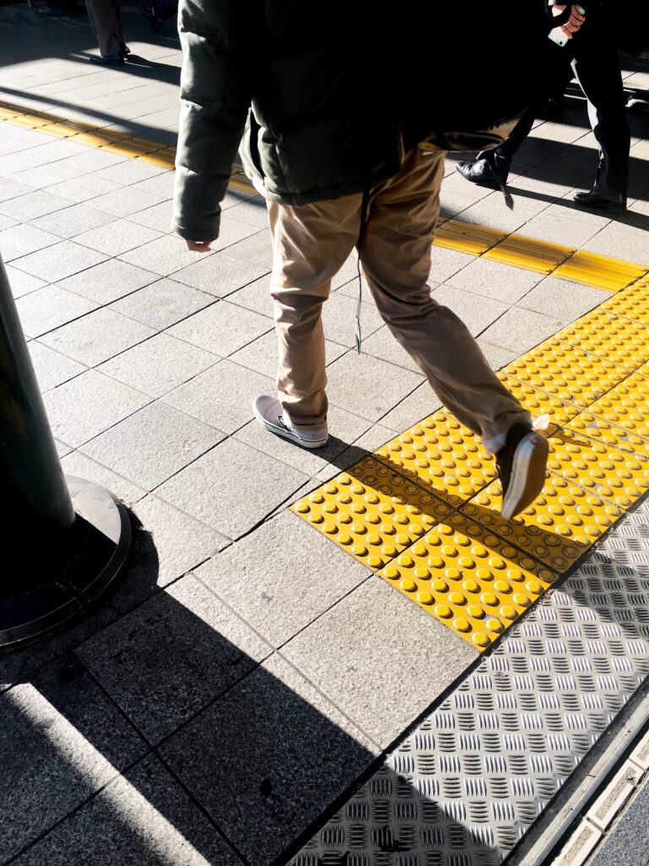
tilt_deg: -38.0
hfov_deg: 48.2
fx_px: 725
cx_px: 324
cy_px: 433
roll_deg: -0.1
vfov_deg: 61.7
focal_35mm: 29
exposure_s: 1/450
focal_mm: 4.15
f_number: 2.2
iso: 25
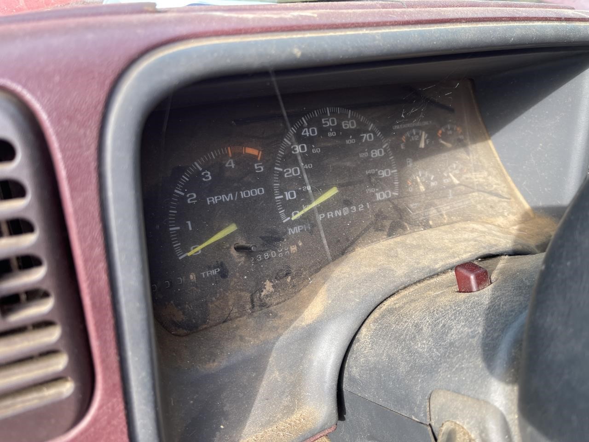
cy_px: 221
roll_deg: -1.2
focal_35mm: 25
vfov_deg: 54.9
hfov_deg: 69.4
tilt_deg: -29.7
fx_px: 425
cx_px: 294
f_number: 1.6
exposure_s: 1/125
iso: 32
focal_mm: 5.1
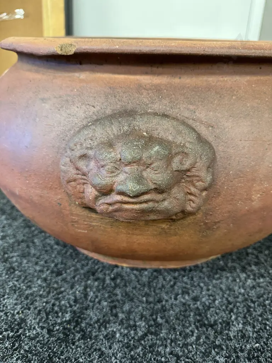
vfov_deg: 71.6
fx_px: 251
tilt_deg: -30.9
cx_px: 136
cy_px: 182
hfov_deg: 56.8
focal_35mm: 24
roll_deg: +0.5
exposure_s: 1/50
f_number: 1.78
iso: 400
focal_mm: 6.86
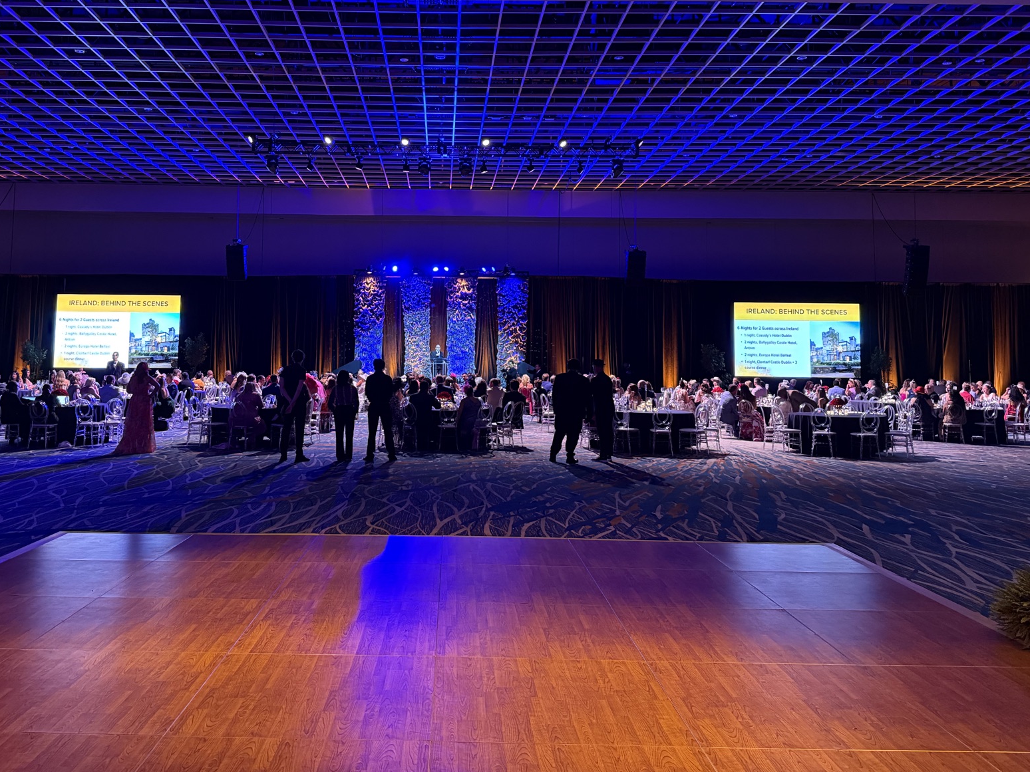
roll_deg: -0.9
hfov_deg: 58.1
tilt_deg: +5.1
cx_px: 440
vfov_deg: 45.0
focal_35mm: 31
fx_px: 922
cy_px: 287
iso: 1000
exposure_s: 1/39
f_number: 1.78
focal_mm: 6.76
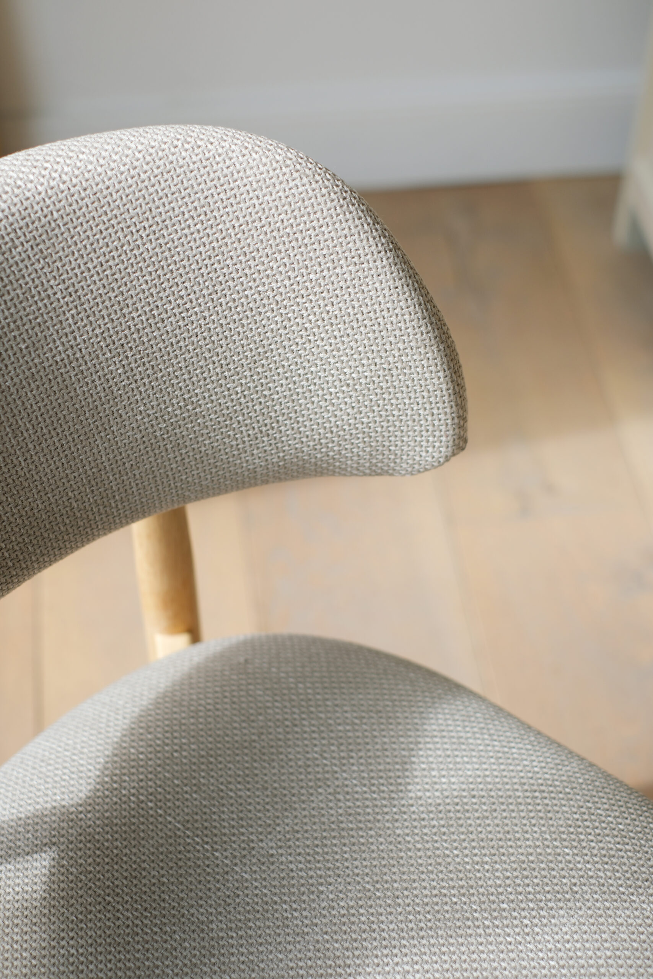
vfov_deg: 37.5
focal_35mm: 53
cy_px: 490
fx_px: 1442
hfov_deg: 25.5
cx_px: 326
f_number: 2.8
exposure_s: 1/210
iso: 125
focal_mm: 35
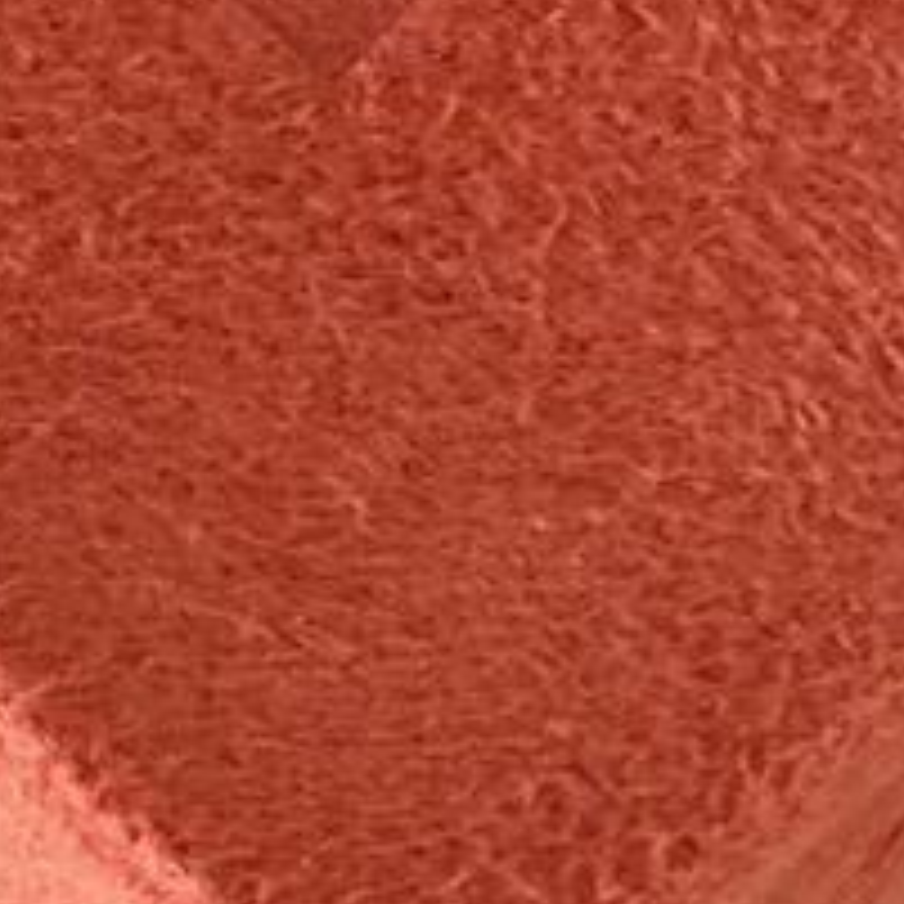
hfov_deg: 5.1
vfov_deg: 5.2
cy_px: 904
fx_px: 9957
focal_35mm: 337
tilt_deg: -70.6
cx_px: -531
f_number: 1.78
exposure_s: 1/60
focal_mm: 6.76
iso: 125
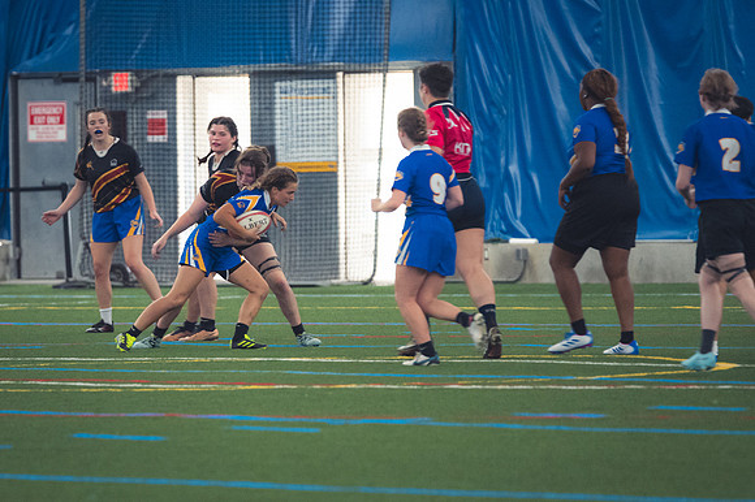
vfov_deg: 3.5
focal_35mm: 398
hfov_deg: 5.2
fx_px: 8333
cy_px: 333
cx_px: 255
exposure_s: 1/320
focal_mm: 200
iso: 2800
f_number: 2.8
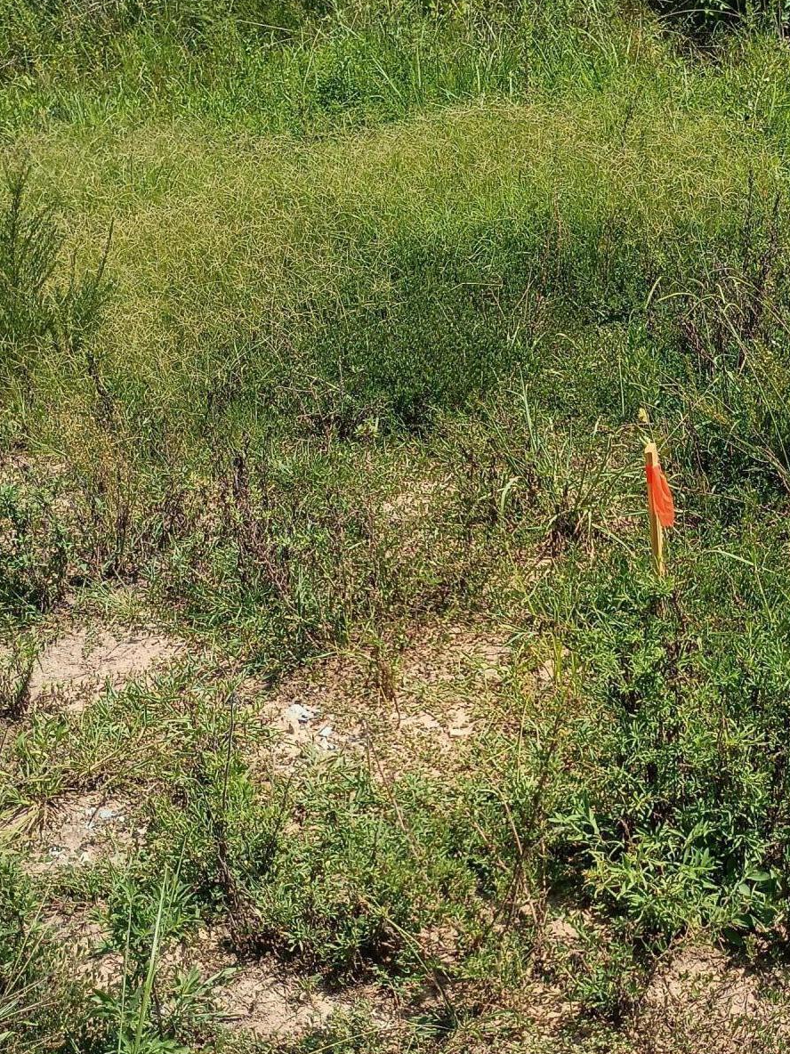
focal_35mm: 49
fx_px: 1491
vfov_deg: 38.4
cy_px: 711
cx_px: 609
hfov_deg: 29.1
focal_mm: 4.27
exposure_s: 1/997
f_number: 1.8
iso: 104
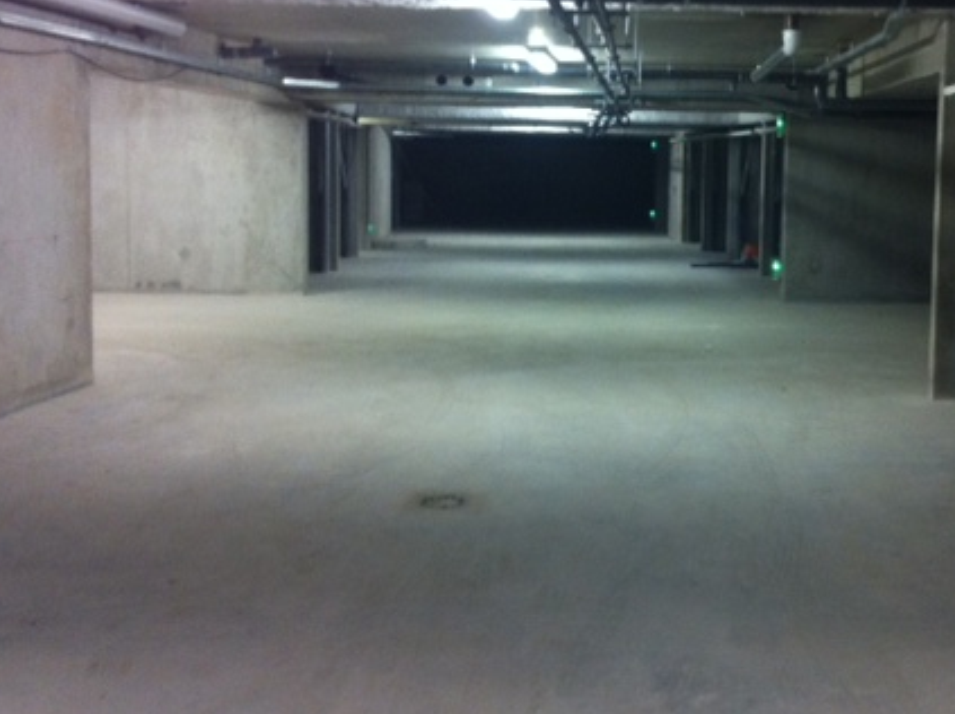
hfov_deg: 36.0
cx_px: 614
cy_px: 269
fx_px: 1460
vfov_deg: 27.4
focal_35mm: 53
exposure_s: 1/15
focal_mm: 3.85
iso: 160
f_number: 2.8
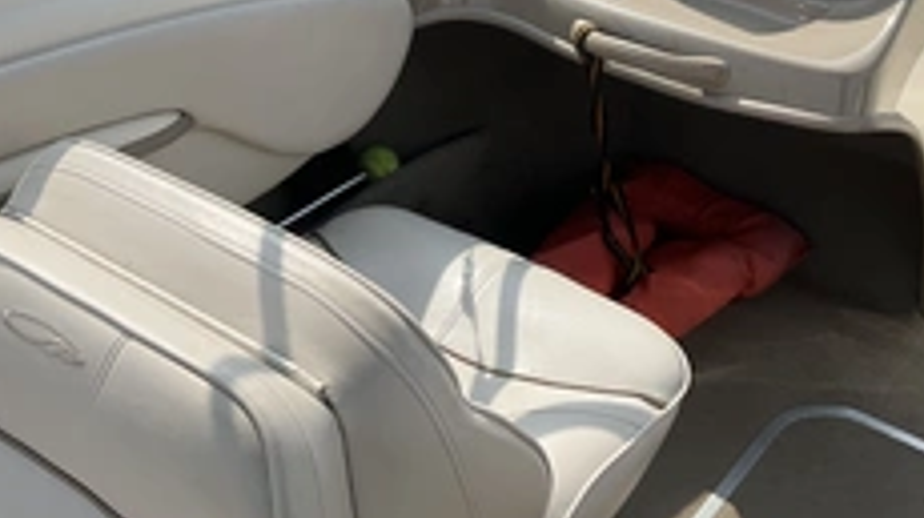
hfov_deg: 37.9
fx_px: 1347
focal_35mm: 55
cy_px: 16
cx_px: 474
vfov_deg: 21.1
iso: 25
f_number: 1.8
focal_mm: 3
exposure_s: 1/1675
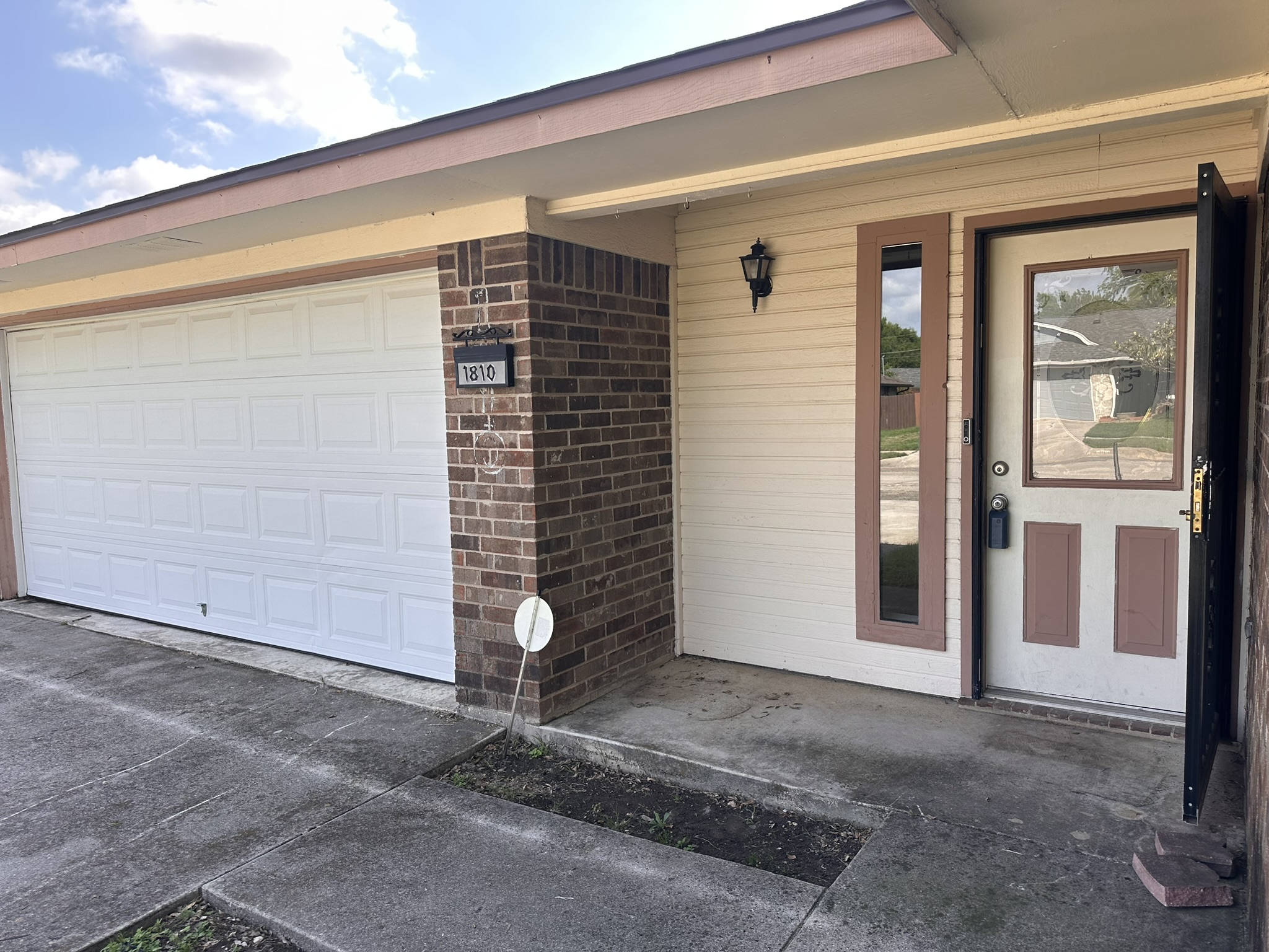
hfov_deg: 71.6
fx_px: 880
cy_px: 476
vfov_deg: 56.8
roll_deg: +1.0
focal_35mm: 24
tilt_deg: -5.0
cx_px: 634
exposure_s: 1/872
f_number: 1.78
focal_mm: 6.86
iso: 80
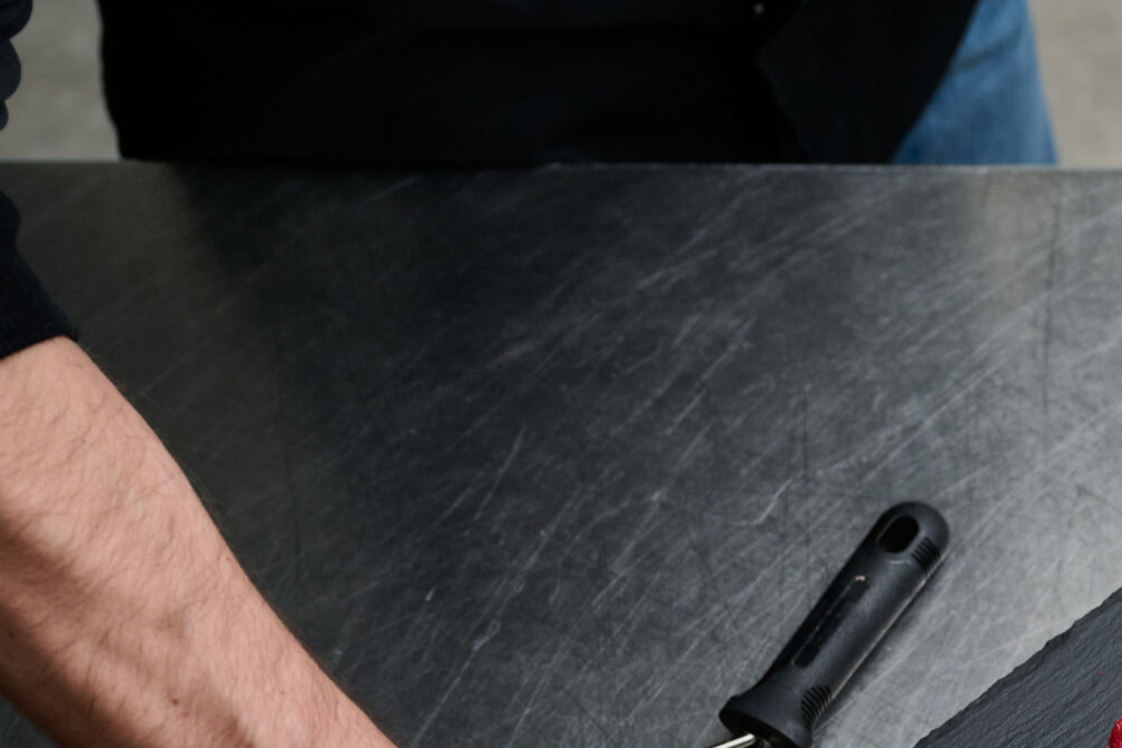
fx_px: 3085
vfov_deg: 13.5
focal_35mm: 99
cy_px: 832
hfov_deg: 19.9
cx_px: 1177
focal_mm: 39
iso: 400
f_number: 4
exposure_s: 1/250
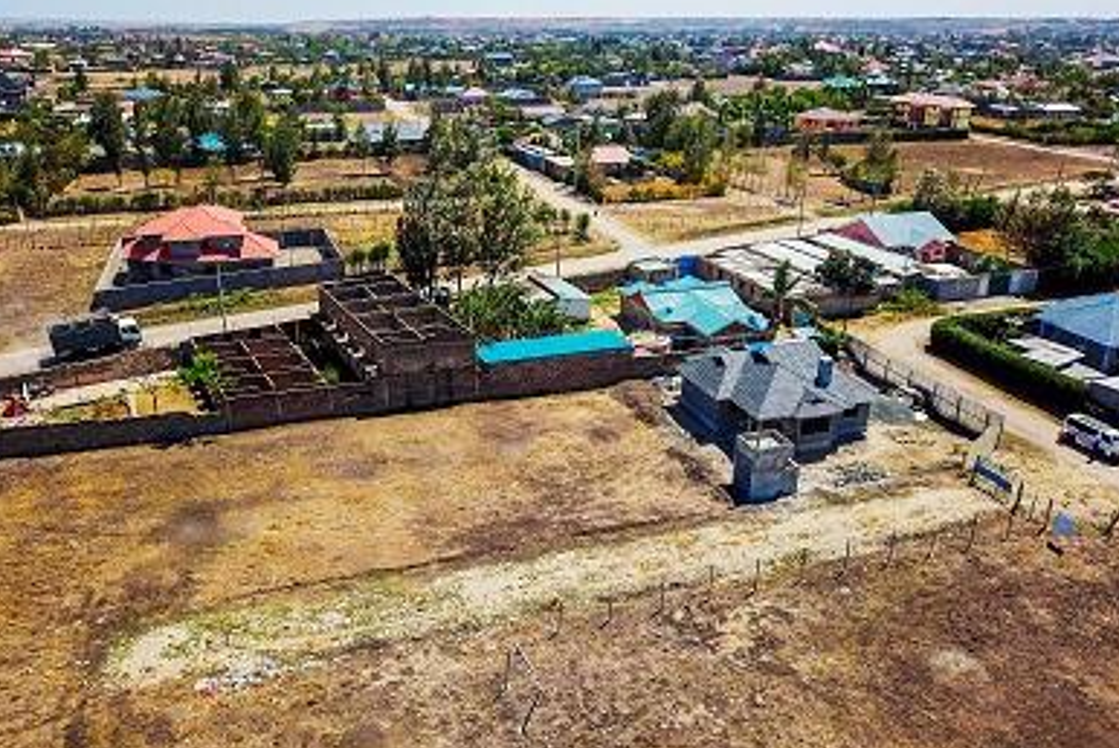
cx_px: 565
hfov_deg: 65.4
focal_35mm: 28
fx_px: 871
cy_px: 377
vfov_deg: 46.5
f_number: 2.2
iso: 200
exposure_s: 1/2500
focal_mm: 4.73
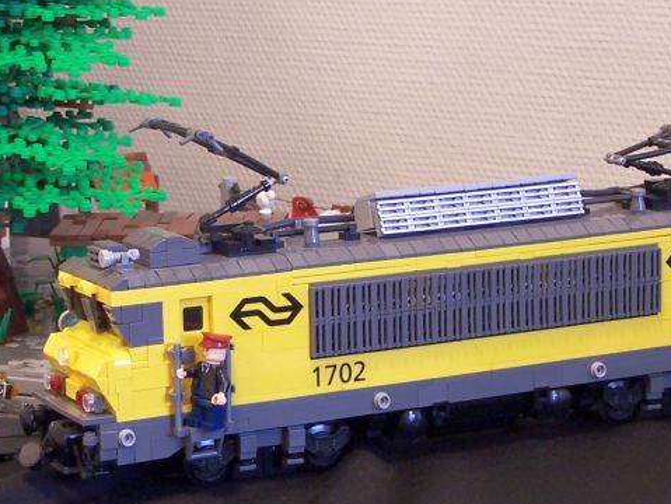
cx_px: 261
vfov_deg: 11.8
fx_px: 2444
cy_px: 301
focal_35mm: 126
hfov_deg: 15.6
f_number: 3.1
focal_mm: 9.8
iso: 80
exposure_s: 1/2
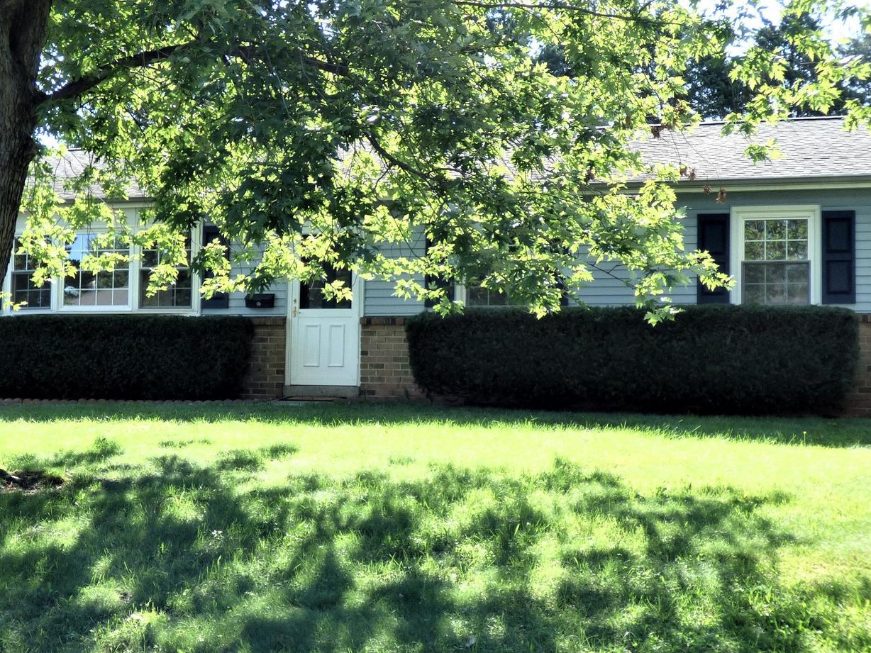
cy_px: 331
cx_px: 390
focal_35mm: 60
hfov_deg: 32.2
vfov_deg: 24.4
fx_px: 1510
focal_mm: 6.47
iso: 100
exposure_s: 1/200
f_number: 3.5
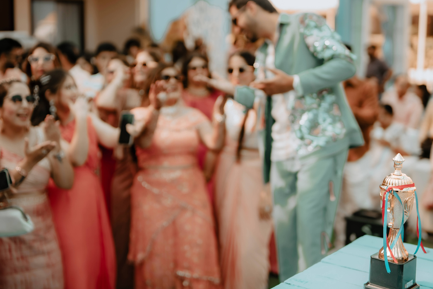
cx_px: 219
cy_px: 117
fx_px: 601
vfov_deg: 26.9
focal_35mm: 50
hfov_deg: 39.6
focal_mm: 35
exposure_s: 1/1000
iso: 80
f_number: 1.4
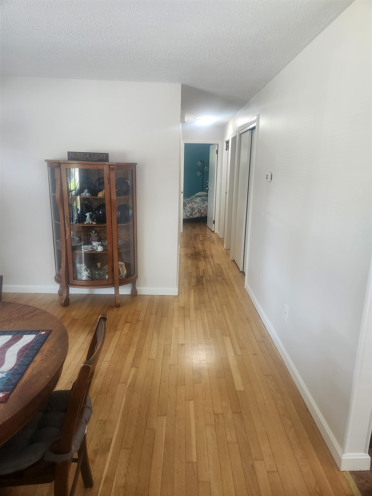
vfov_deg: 73.9
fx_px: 330
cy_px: 248
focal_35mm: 23
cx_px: 186
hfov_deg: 58.9
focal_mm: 5.4
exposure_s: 1/120
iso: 320
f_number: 1.8
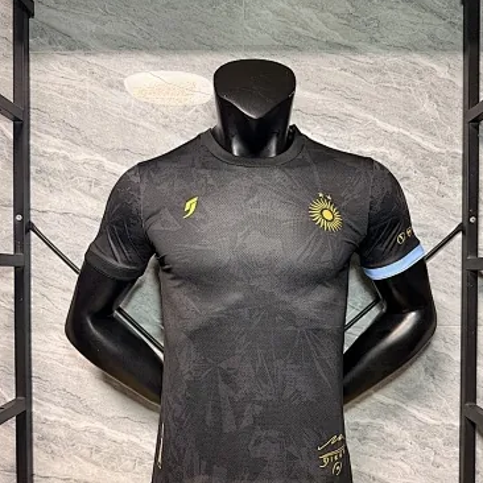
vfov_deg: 55.3
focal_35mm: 29
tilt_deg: -1.3
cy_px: 285
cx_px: 243
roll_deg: -0.5
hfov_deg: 55.6
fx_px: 458
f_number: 1.78
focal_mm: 6.76
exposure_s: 1/50
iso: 250
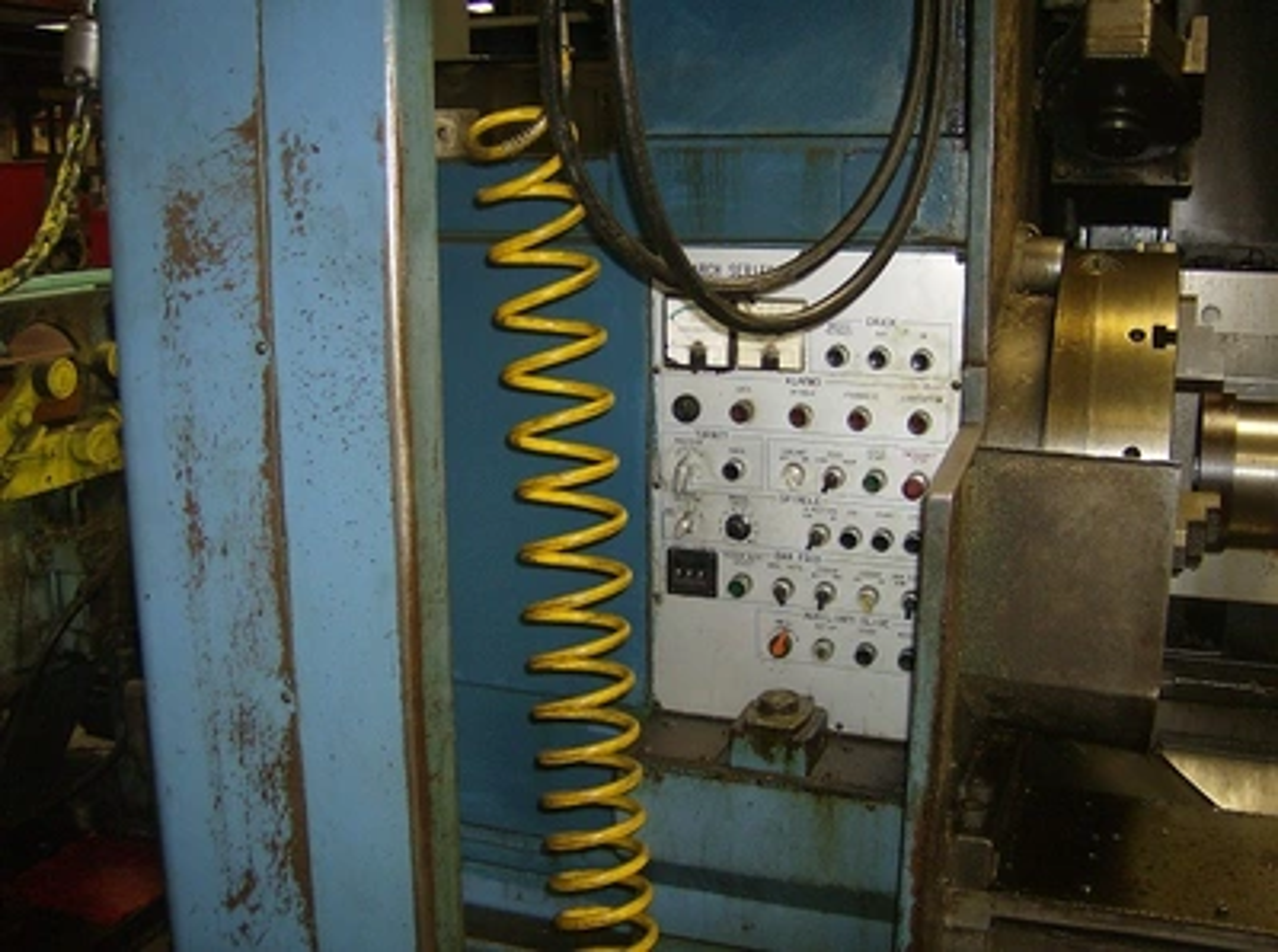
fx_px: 1326
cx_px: 639
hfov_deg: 51.5
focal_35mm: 36
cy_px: 476
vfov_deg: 39.5
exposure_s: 1/60
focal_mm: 6
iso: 200
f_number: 2.8
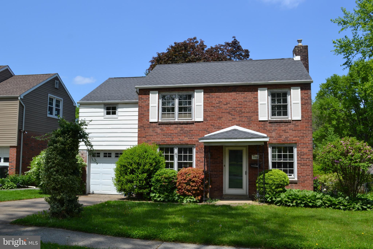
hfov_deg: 57.2
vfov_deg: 40.0
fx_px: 342
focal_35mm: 33
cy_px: 124
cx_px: 186
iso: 100
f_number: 8
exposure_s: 1/250
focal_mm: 22
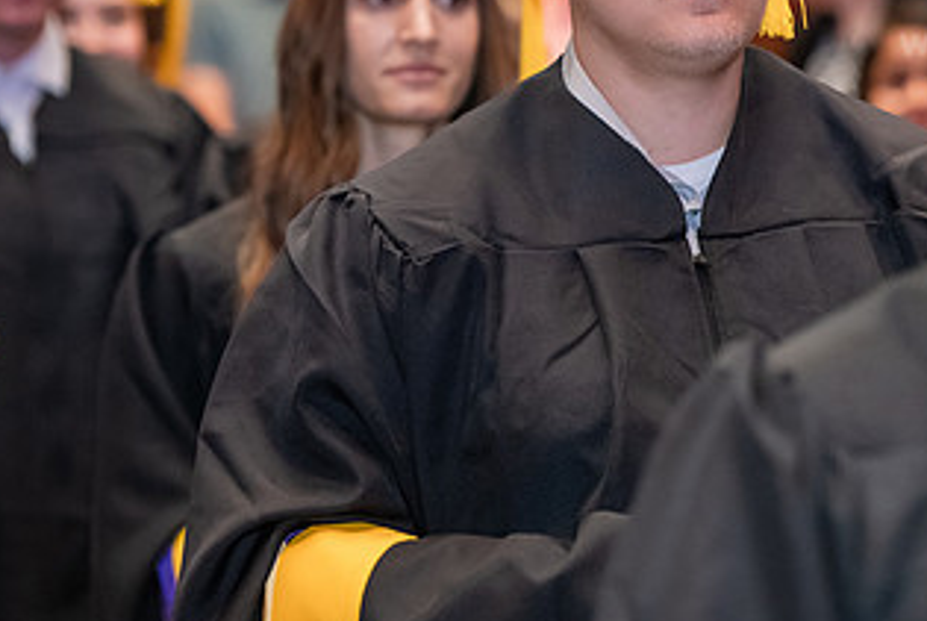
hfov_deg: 8.6
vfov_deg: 5.8
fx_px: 6163
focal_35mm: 239
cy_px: 104
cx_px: 765
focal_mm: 130
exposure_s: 1/200
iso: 3200
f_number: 3.2
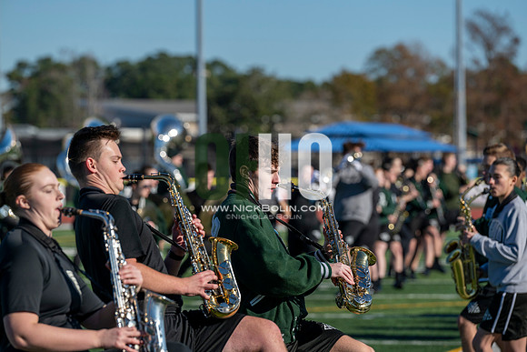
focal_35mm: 200
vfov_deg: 6.9
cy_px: 176
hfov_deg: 10.3
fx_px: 2928
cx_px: 264
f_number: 5
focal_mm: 200
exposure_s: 1/2000
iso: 250
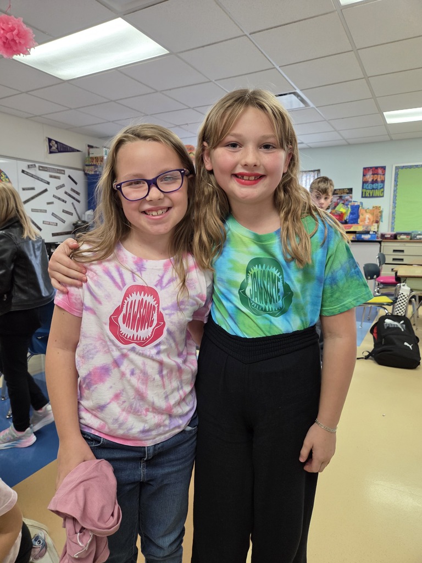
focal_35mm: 23
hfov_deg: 58.9
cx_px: 211
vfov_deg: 73.9
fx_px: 374
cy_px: 282
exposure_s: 1/120
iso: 400
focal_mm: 5.4
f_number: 1.8
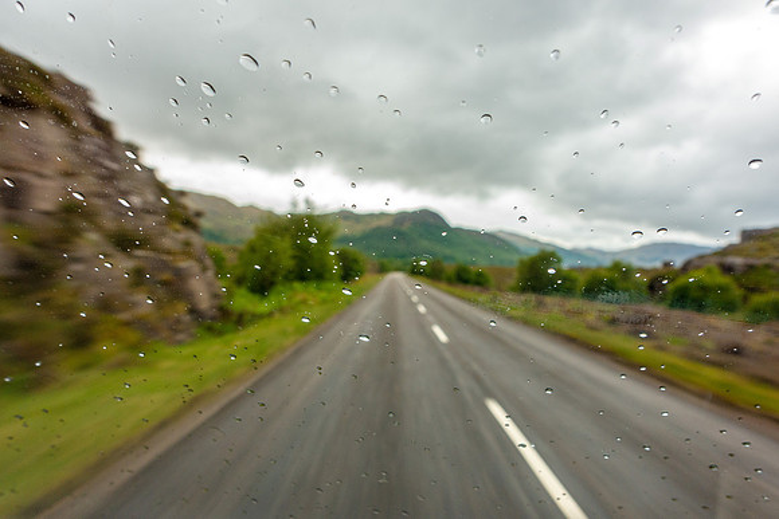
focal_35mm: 24
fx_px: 519
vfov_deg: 53.2
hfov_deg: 73.7
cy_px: 260
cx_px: 390
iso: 125
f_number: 7.1
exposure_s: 1/40
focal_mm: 8.8
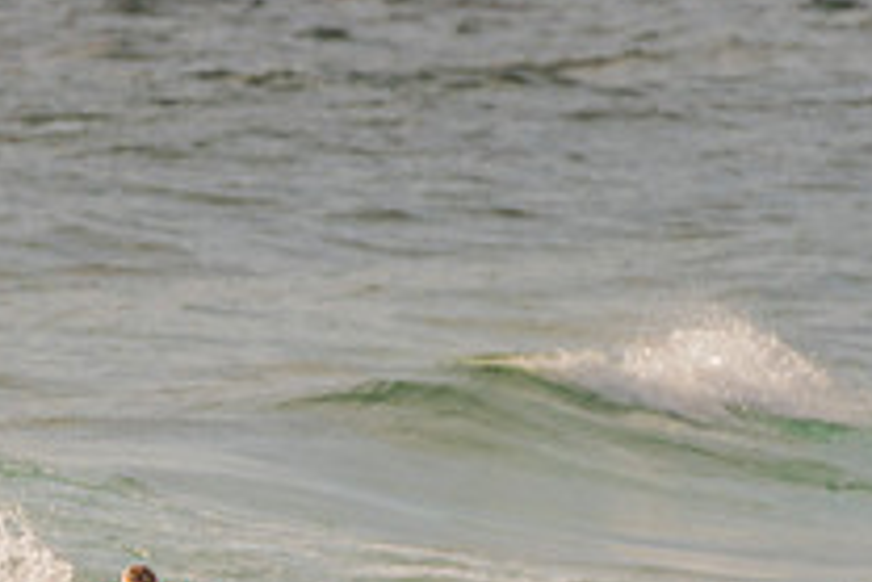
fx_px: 41423
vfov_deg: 0.8
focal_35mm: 1709
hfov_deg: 1.2
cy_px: 728
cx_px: 33
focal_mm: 500
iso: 180
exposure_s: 1/2000
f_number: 5.6
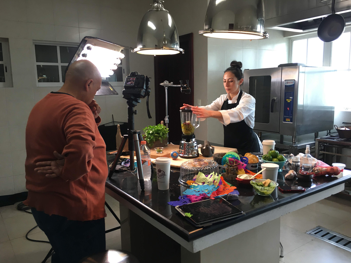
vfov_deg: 48.2
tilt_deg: -8.8
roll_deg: +0.5
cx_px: 176
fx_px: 294
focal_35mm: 29
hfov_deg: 61.7
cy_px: 132
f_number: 2.2
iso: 50
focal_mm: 4.15
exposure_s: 1/30
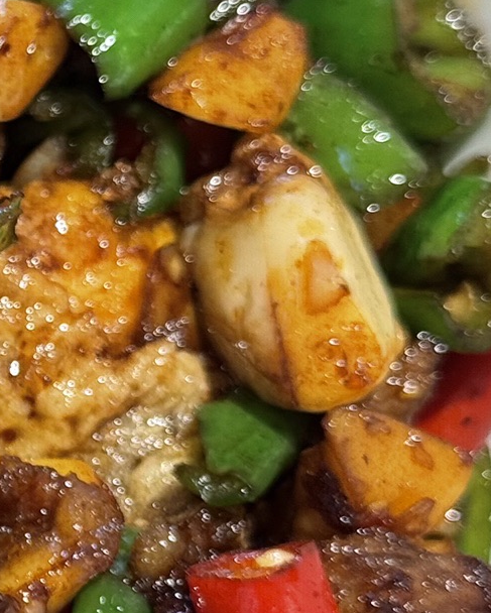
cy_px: 391
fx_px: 2795
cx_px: -403
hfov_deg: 9.5
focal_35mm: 154
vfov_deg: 12.5
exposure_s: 1/60
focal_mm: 6.76
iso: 160
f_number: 1.78
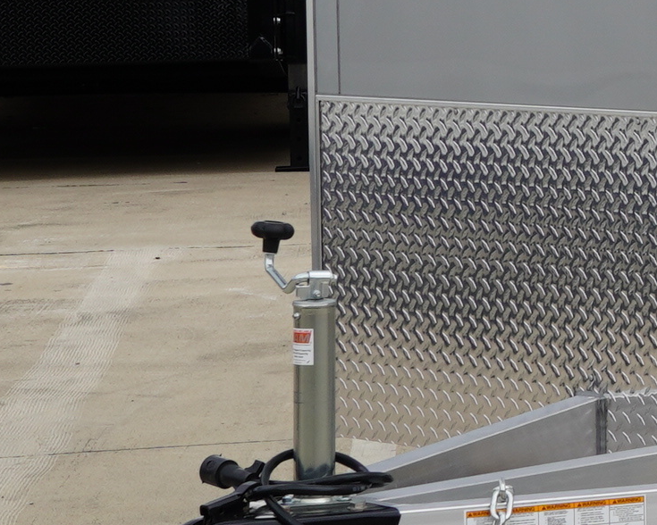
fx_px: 3792
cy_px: -4
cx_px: 1420
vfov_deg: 7.9
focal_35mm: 195
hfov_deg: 9.2
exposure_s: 1/100
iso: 100
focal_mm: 24
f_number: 6.3
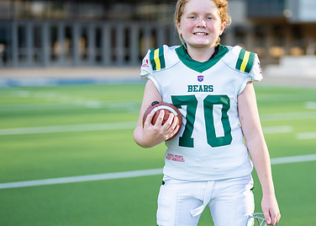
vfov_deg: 15.9
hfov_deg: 22.0
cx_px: 234
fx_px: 807
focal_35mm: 90
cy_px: 115
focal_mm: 50
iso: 100
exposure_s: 1/2000
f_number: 1.2
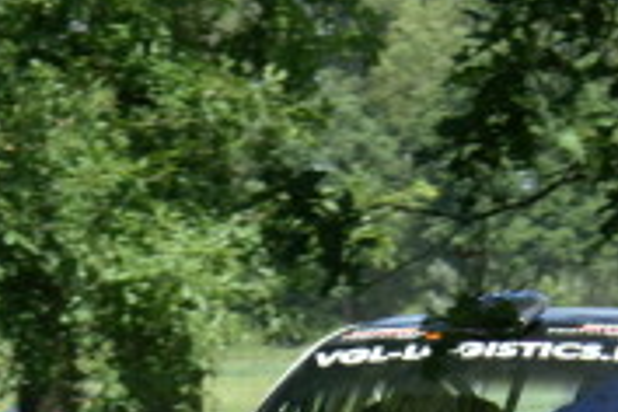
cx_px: 496
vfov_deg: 3.9
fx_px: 6094
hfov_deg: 5.8
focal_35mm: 355
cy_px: 564
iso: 100
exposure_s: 1/200
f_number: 7.1
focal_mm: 70
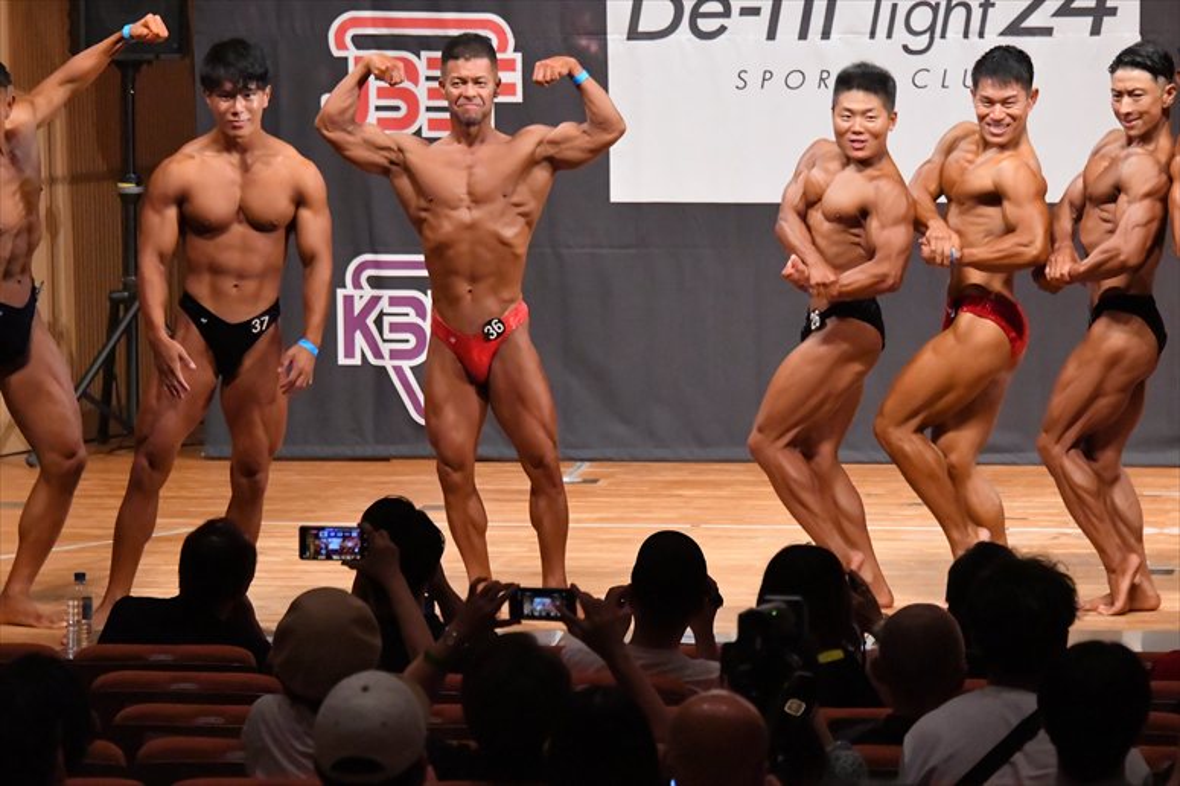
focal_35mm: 217
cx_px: 590
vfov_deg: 6.3
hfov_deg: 9.5
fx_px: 7109
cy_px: 393
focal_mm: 145
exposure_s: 1/400
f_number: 5.6
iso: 11400
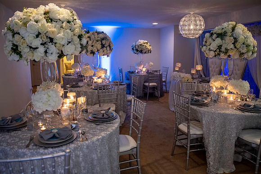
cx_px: 127
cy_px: 83
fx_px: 191
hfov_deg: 68.7
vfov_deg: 49.0
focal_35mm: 26
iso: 1400
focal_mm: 16
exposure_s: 1/60
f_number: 2.8
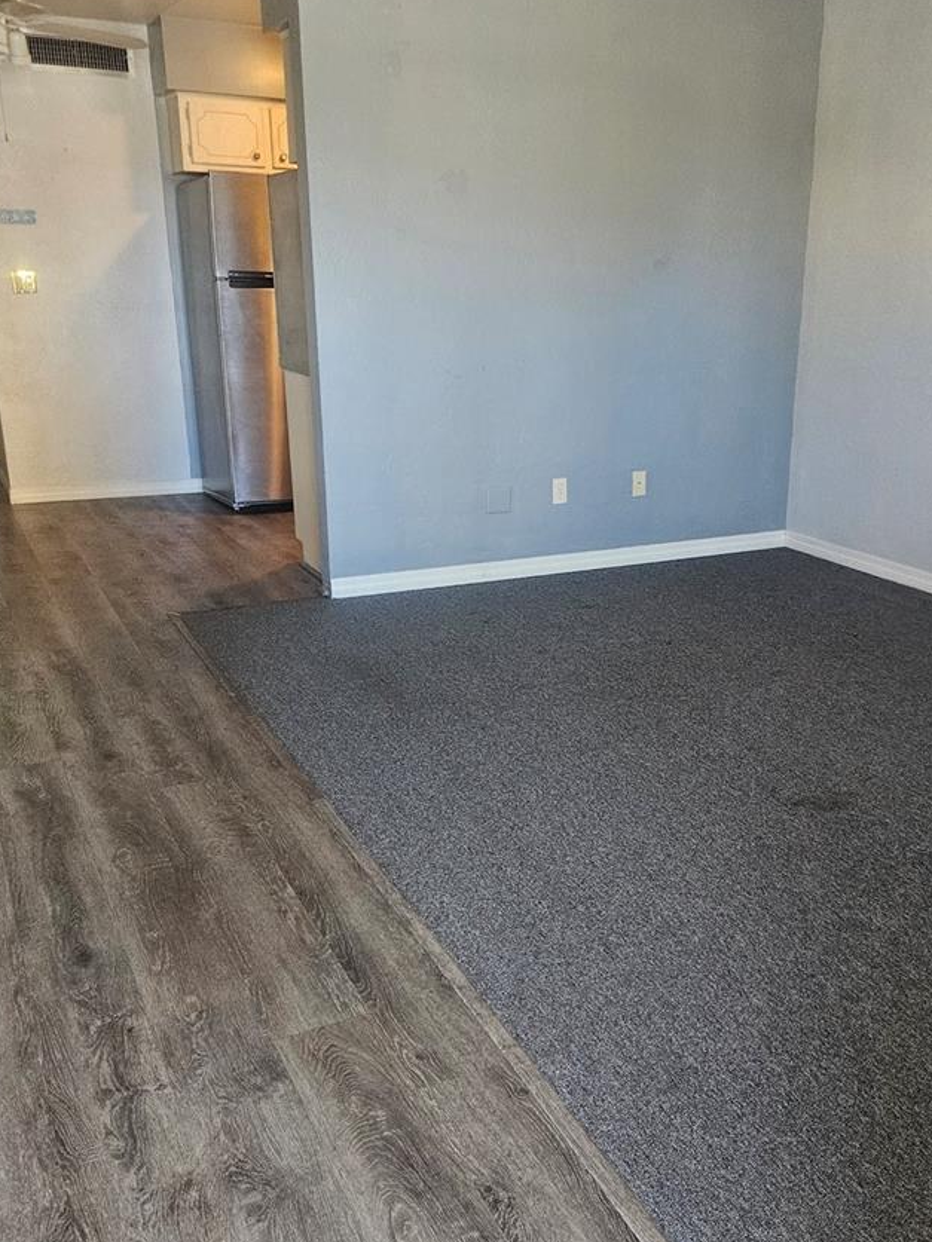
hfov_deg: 42.7
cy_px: 657
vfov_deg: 55.3
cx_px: 563
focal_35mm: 33
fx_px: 1185
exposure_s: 1/240
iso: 500
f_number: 1.8
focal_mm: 5.4
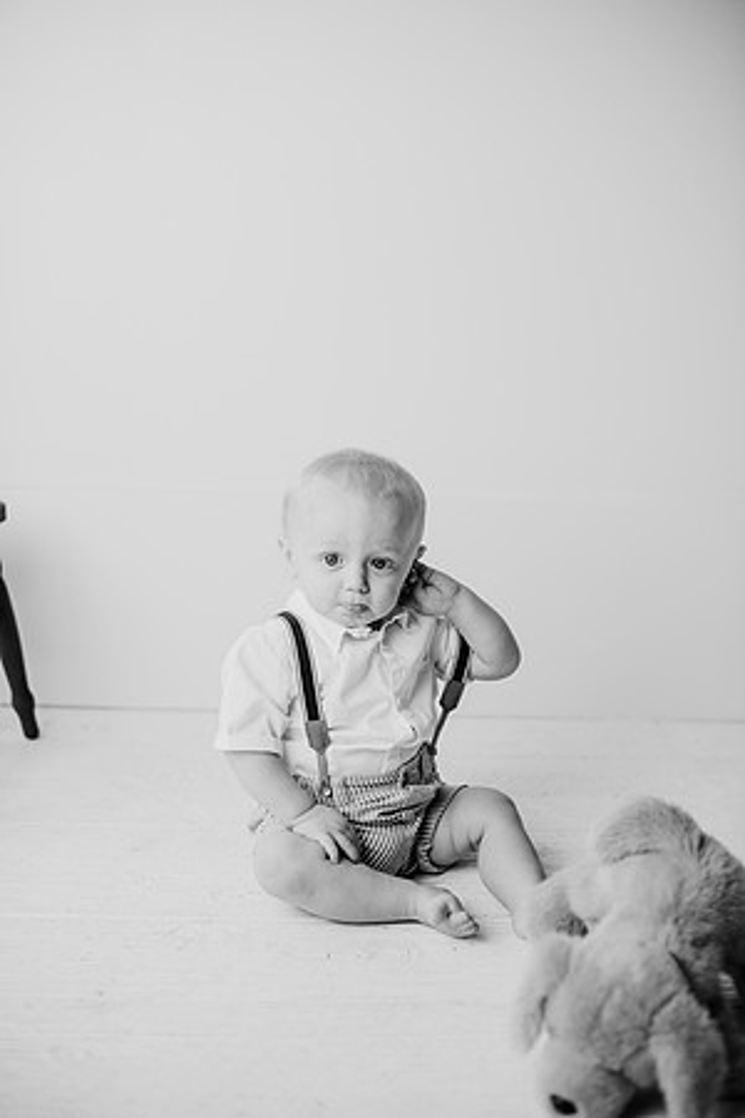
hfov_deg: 27.0
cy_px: 559
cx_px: 372
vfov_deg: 39.6
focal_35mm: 50
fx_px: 1552
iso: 100
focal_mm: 50
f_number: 2.5
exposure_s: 1/160
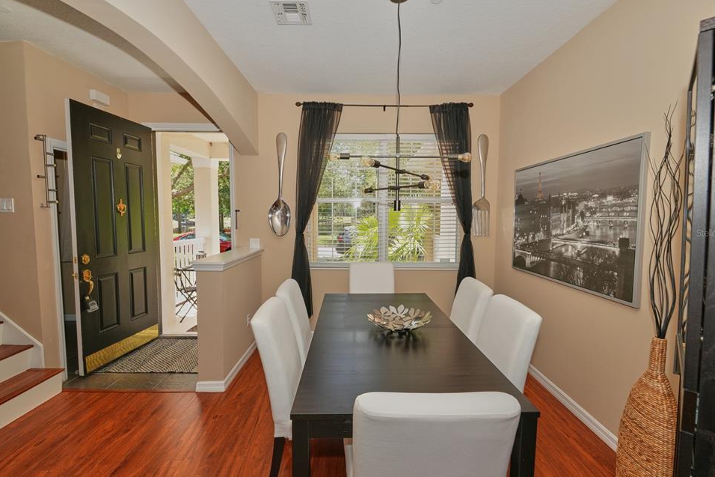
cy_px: 233
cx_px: 356
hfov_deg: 100.4
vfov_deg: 77.3
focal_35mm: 15
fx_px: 298
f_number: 5.6
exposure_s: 1/200
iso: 400
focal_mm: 14
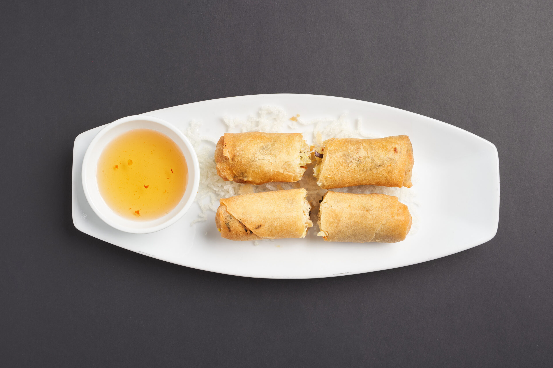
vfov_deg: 26.5
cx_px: 279
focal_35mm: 51
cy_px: 183
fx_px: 783
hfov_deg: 38.9
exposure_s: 1/250
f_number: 10
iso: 400
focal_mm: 50
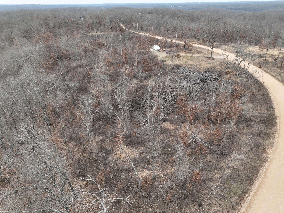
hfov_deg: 71.6
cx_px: 142
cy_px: 106
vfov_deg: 56.8
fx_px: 197
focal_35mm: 24
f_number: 2.8
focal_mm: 12.29
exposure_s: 1/100
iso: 150
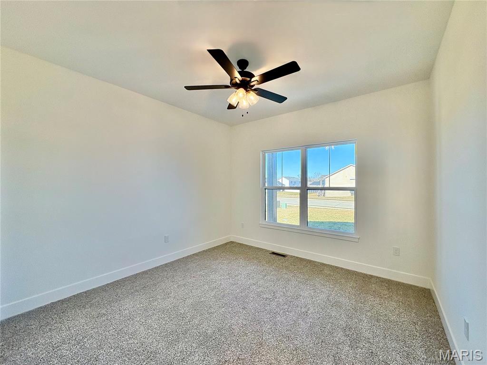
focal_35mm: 14
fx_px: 197
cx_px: 244
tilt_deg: +0.7
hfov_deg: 102.1
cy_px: 182
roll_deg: +0.3
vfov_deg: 85.7
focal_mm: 2.22
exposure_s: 1/258
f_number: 2.2
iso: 64
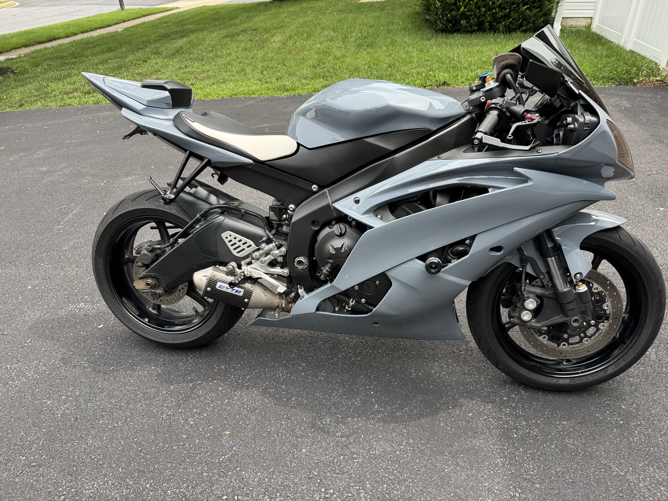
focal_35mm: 24
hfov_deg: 71.6
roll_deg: +2.3
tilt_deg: -31.7
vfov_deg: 56.8
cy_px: 250
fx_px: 463
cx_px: 334
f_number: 1.78
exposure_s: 1/558
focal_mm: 6.76
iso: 80
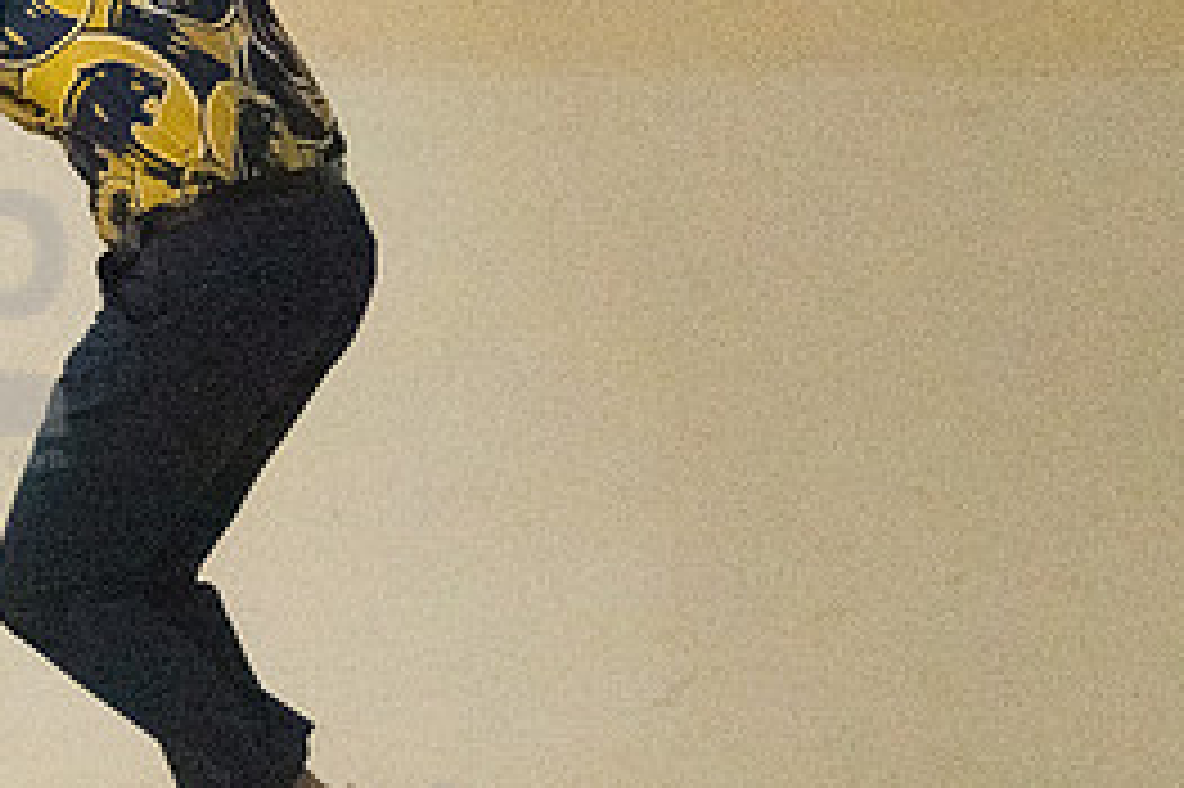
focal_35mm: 364
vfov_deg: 3.8
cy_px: 315
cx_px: -72
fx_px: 11964
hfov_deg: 5.6
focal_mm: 110
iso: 10000
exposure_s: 1/1250
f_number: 4.5
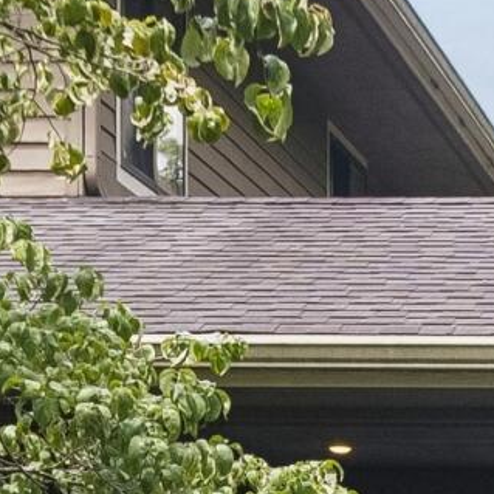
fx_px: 2842
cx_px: 511
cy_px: 1301
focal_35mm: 176
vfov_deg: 8.7
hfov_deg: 9.9
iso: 100
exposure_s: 1/15
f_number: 2.8
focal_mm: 8.4
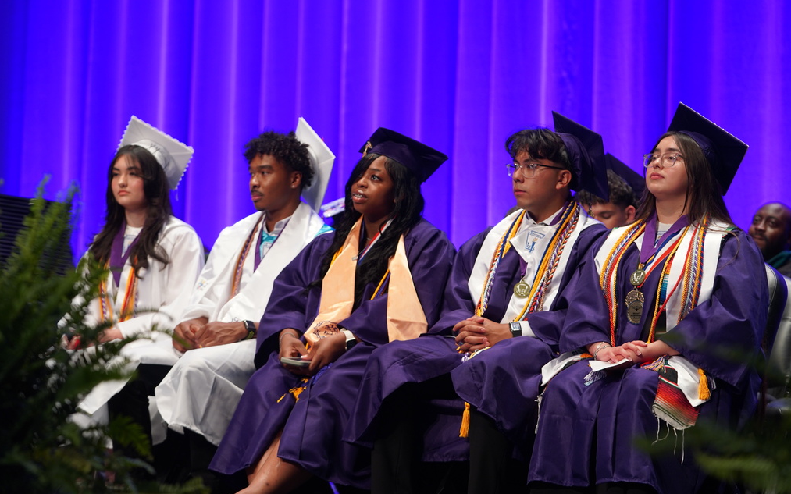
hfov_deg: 20.4
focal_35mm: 102
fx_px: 2199
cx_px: 395
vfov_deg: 12.8
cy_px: 266
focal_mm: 99
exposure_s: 1/160
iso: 640
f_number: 4
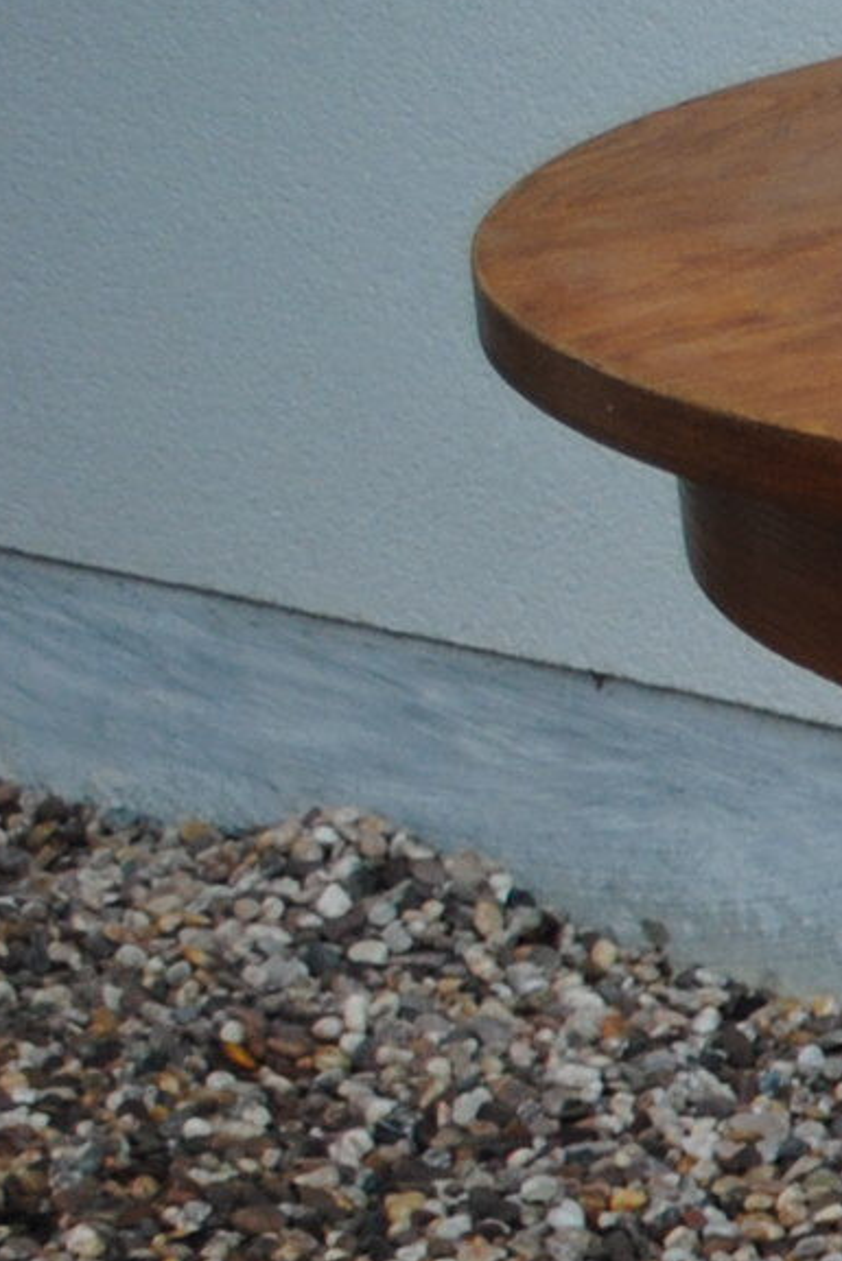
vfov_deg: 11.1
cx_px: 2931
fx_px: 6346
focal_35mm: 181
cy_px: 1676
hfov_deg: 6.6
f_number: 4
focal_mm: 24
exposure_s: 1/60
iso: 200
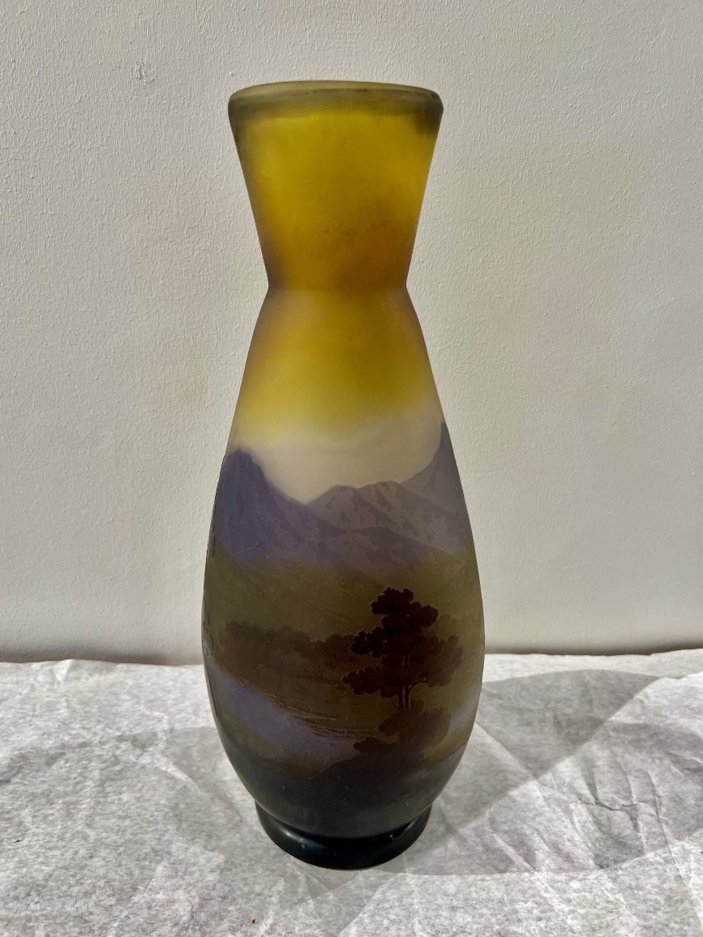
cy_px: 463
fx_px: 731
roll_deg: +0.6
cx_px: 344
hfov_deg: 51.4
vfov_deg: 65.3
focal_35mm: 27
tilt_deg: -18.6
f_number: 1.5
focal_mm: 5.7
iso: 80
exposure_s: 1/100
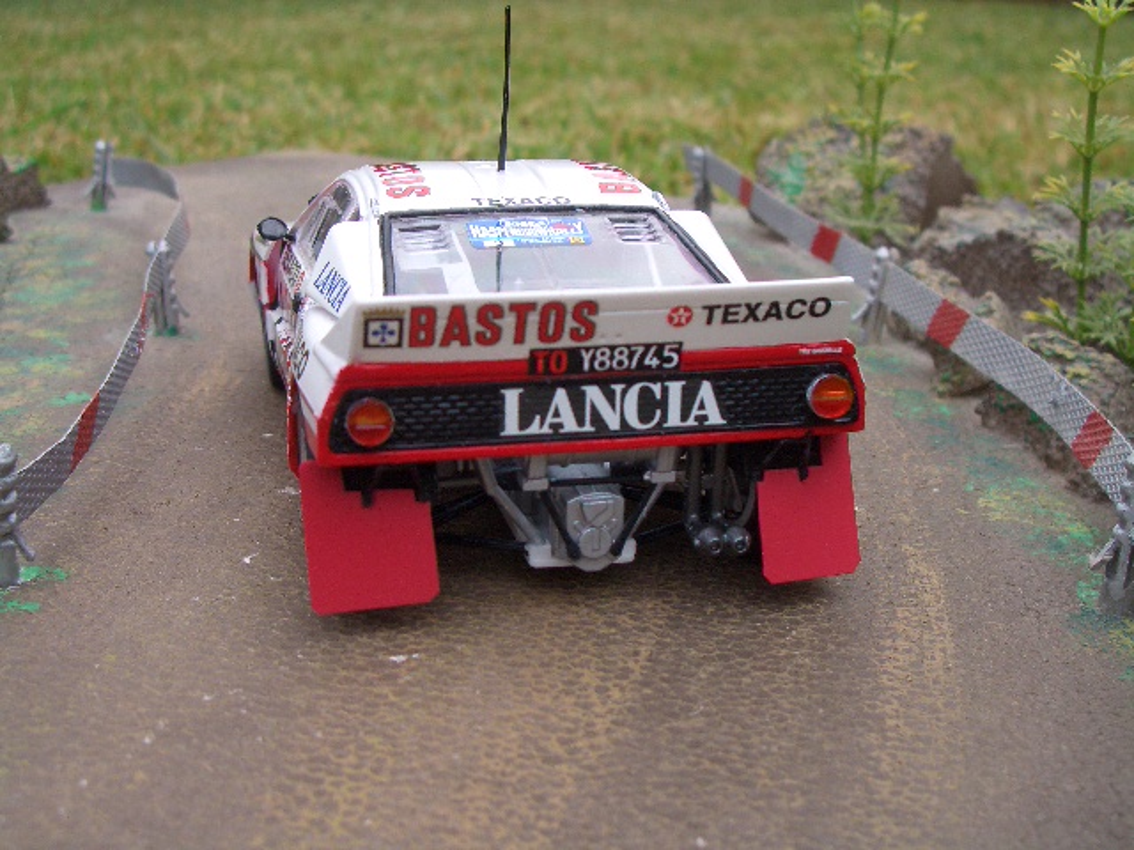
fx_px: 1605
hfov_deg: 38.9
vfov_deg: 29.7
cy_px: 425
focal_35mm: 49
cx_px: 567
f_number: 3.1
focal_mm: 8.2
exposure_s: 1/200
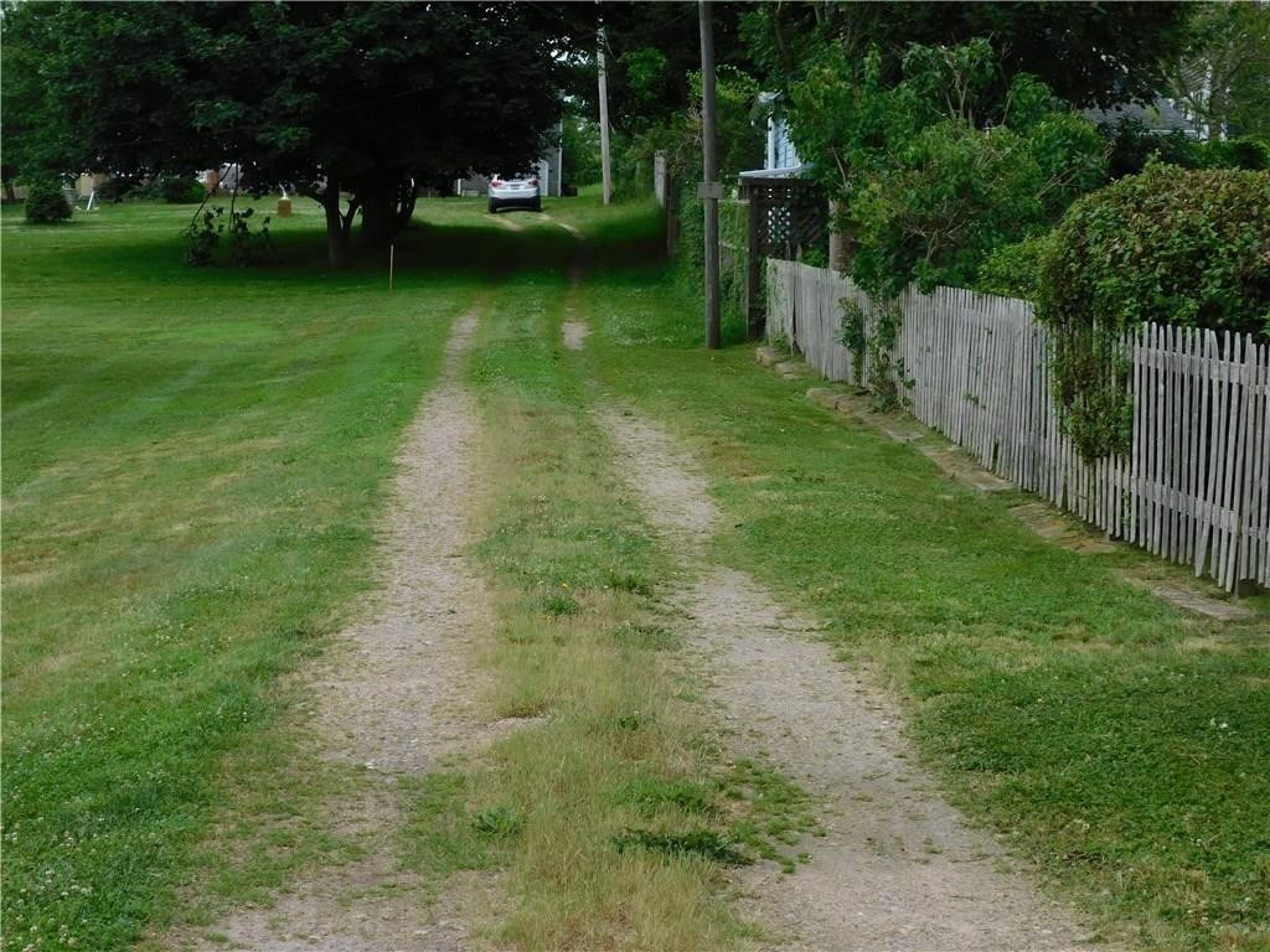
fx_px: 2421
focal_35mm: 66
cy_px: 476
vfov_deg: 22.3
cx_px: 635
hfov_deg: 29.4
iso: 125
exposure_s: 1/400
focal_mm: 11.7
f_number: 4.2
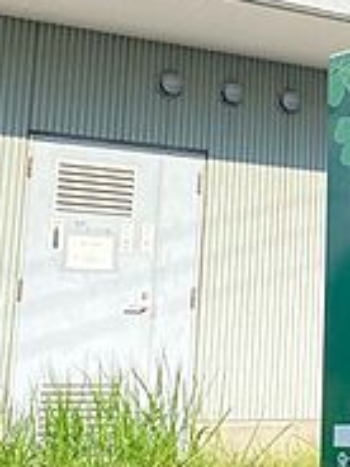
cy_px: 155
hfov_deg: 16.4
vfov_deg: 22.9
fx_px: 1146
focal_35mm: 85
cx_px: 454
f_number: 1.8
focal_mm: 4.25
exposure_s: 1/1025
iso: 32
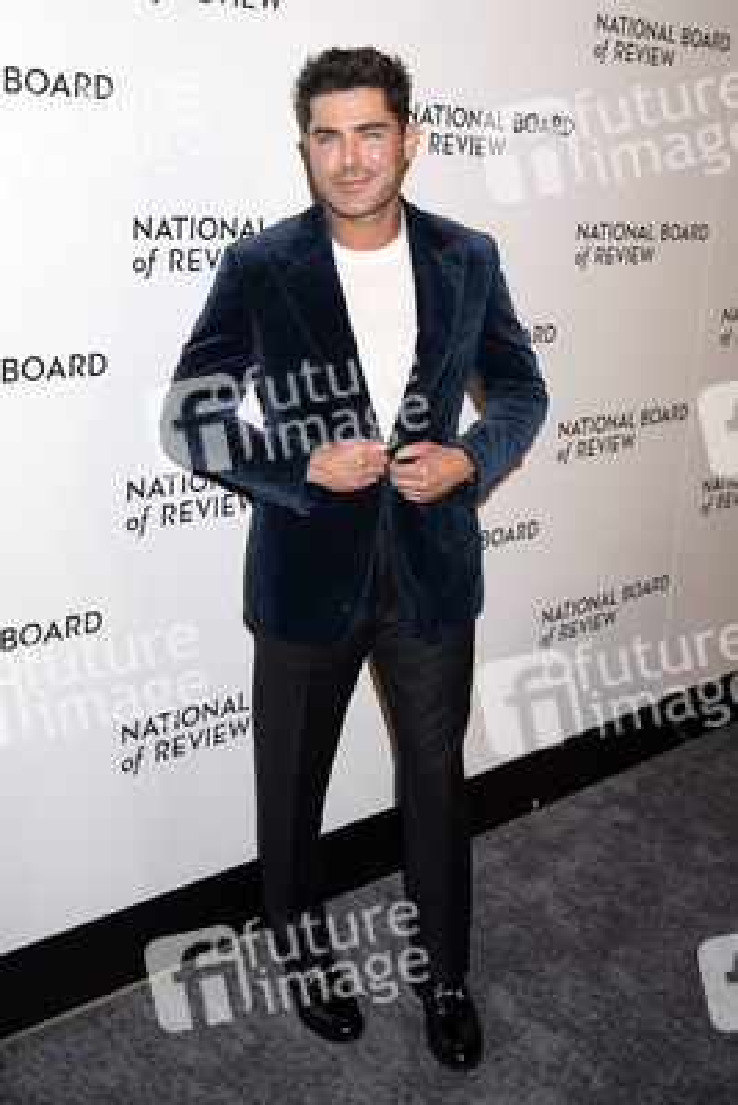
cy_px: 552
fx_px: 952
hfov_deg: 42.4
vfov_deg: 60.3
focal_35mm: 31
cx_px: 369
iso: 400
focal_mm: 31
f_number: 5.6
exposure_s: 1/200
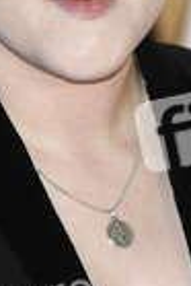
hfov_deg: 1.7
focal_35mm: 799
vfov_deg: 2.6
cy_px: 21
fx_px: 6346
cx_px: 54
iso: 640
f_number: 5
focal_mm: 185
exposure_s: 1/160
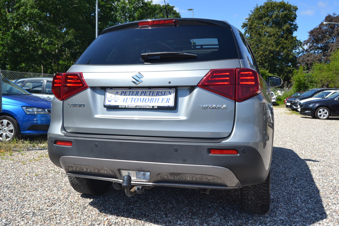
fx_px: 311
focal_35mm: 33
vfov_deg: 40.0
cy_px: 113
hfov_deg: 57.2
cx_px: 170
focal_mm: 22
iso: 100
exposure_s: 1/250
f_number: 8
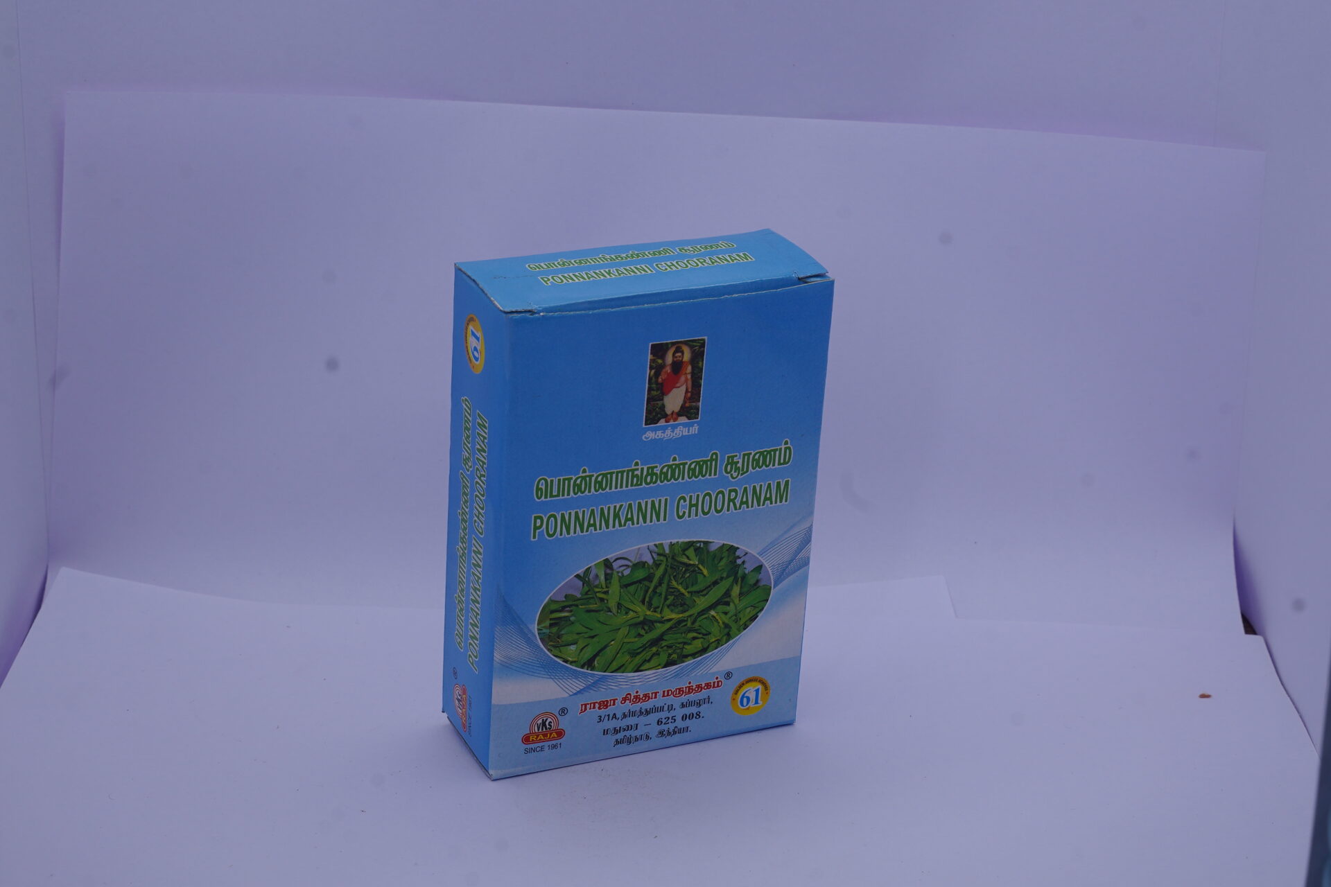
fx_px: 2625
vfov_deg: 19.2
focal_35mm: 71
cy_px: 444
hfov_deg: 28.5
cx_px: 666
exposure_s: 1/100
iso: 200
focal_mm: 47.8
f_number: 13
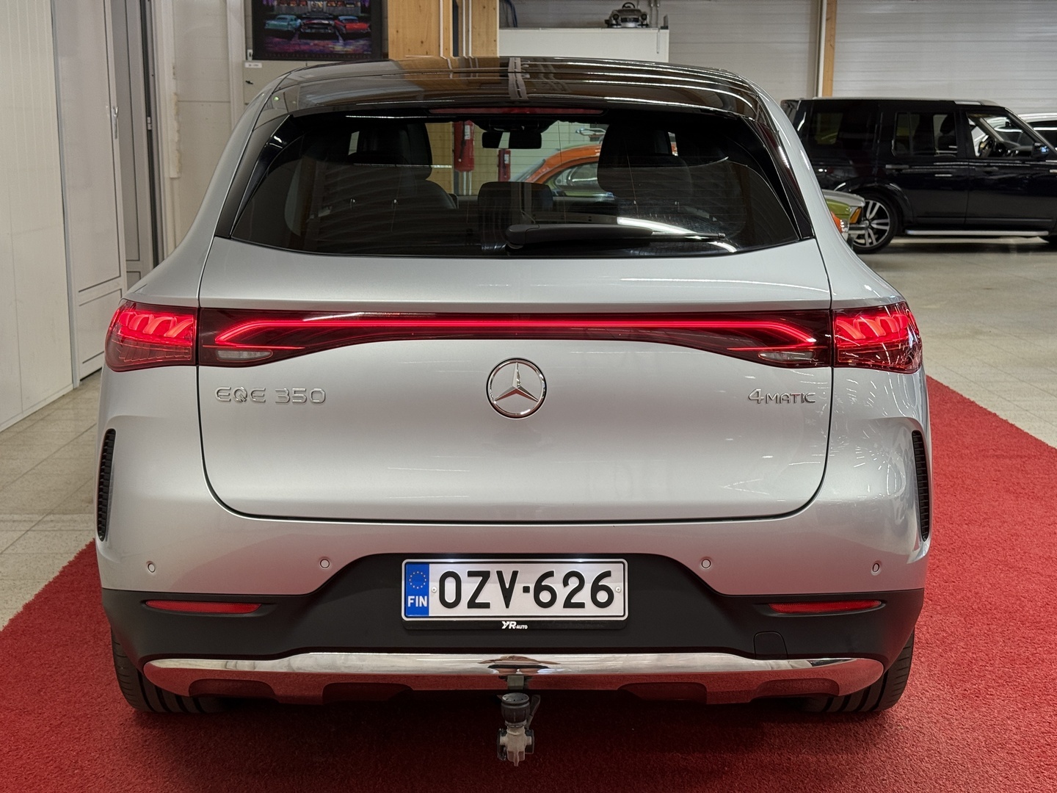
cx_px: 528
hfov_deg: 39.7
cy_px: 396
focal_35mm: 48
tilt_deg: -9.8
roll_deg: +0.1
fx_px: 1466
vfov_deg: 30.3
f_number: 1.78
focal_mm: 6.76
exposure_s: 1/100
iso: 80
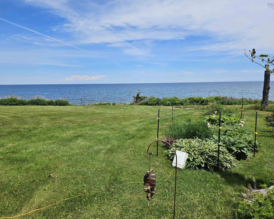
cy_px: 109
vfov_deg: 58.8
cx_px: 138
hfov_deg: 70.3
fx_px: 195
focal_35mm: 24
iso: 25
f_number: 1.8
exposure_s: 1/3819
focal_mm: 5.4
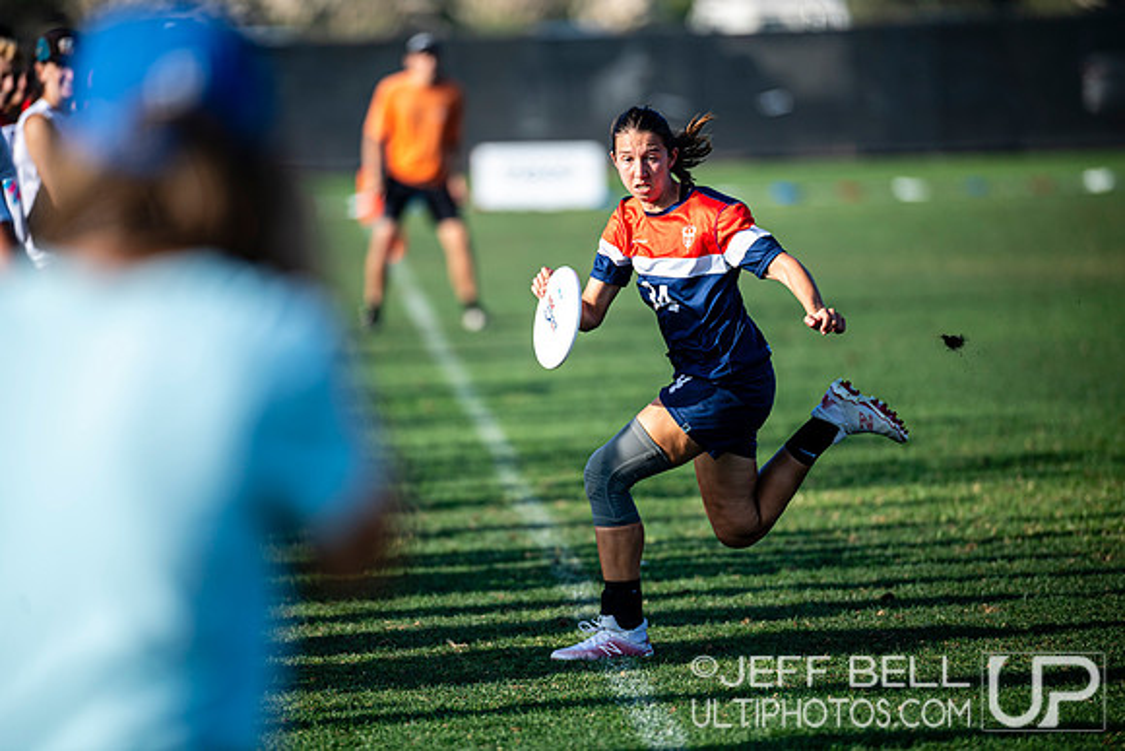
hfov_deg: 6.9
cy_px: 376
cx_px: 562
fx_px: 9377
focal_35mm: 300
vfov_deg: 4.6
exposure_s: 1/1600
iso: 180
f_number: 3.2
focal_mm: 300
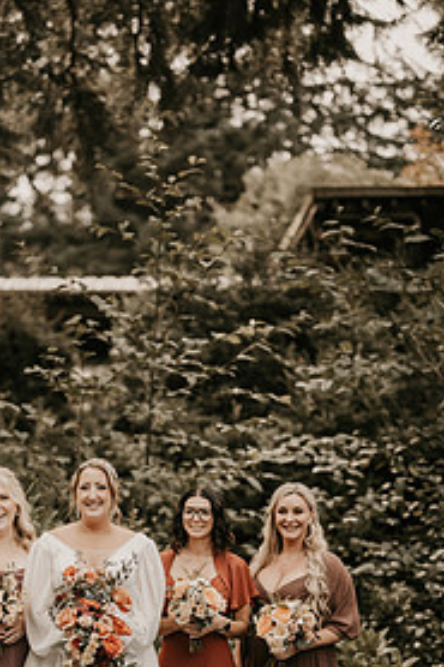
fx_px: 1500
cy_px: 535
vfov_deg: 24.7
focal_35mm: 81
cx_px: 125
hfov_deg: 16.8
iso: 250
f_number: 1.2
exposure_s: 1/6400
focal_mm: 50
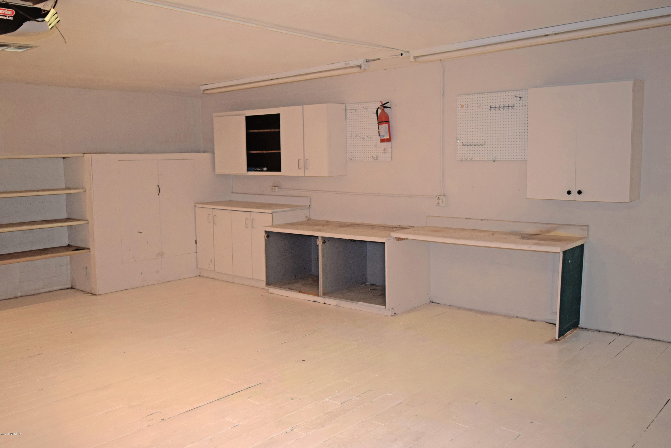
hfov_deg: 57.2
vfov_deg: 40.0
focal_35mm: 33
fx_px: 615
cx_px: 336
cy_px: 224
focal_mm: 22
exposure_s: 1/60
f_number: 3.8
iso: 1250
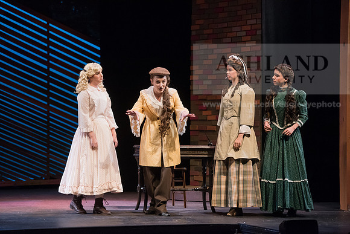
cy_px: 117
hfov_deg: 15.8
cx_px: 175
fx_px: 1264
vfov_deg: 10.6
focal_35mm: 130
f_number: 3.2
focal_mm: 130
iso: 4000
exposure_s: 1/320
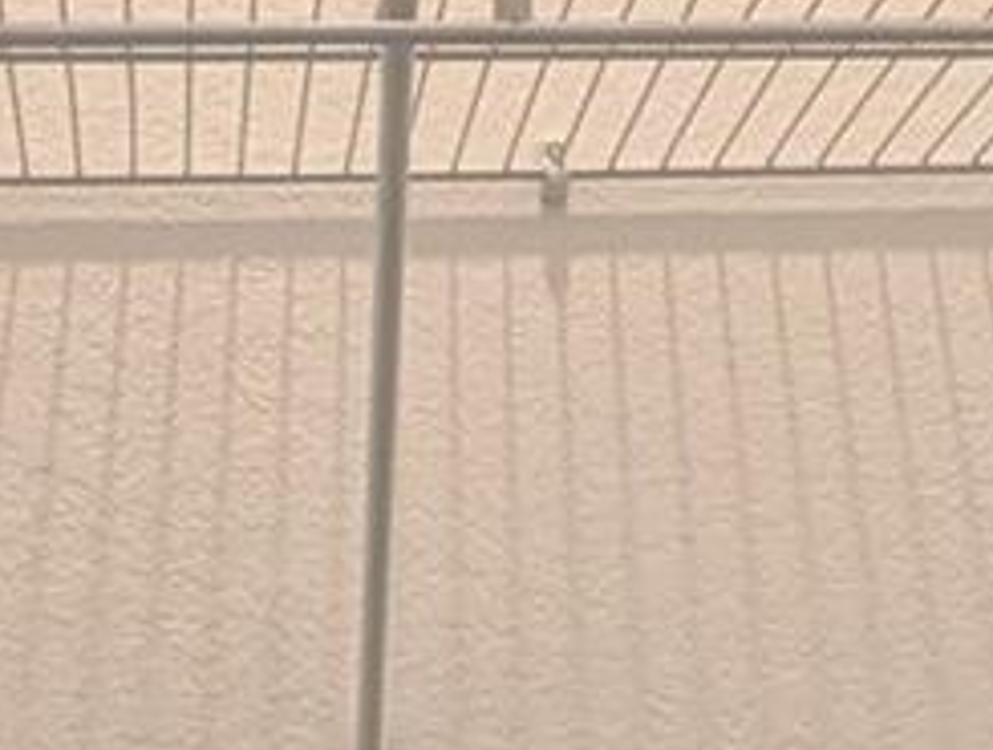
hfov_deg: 24.9
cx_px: 361
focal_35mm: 78
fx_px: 2243
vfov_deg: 14.6
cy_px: 1630
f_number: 1.7
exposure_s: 1/120
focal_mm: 2.02
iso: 240
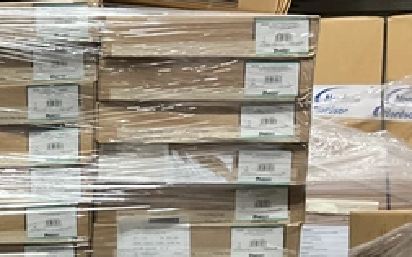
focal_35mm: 91
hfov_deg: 22.0
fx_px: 1022
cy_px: 403
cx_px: 7
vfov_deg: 13.4
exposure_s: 1/40
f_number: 1.8
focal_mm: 3
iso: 320
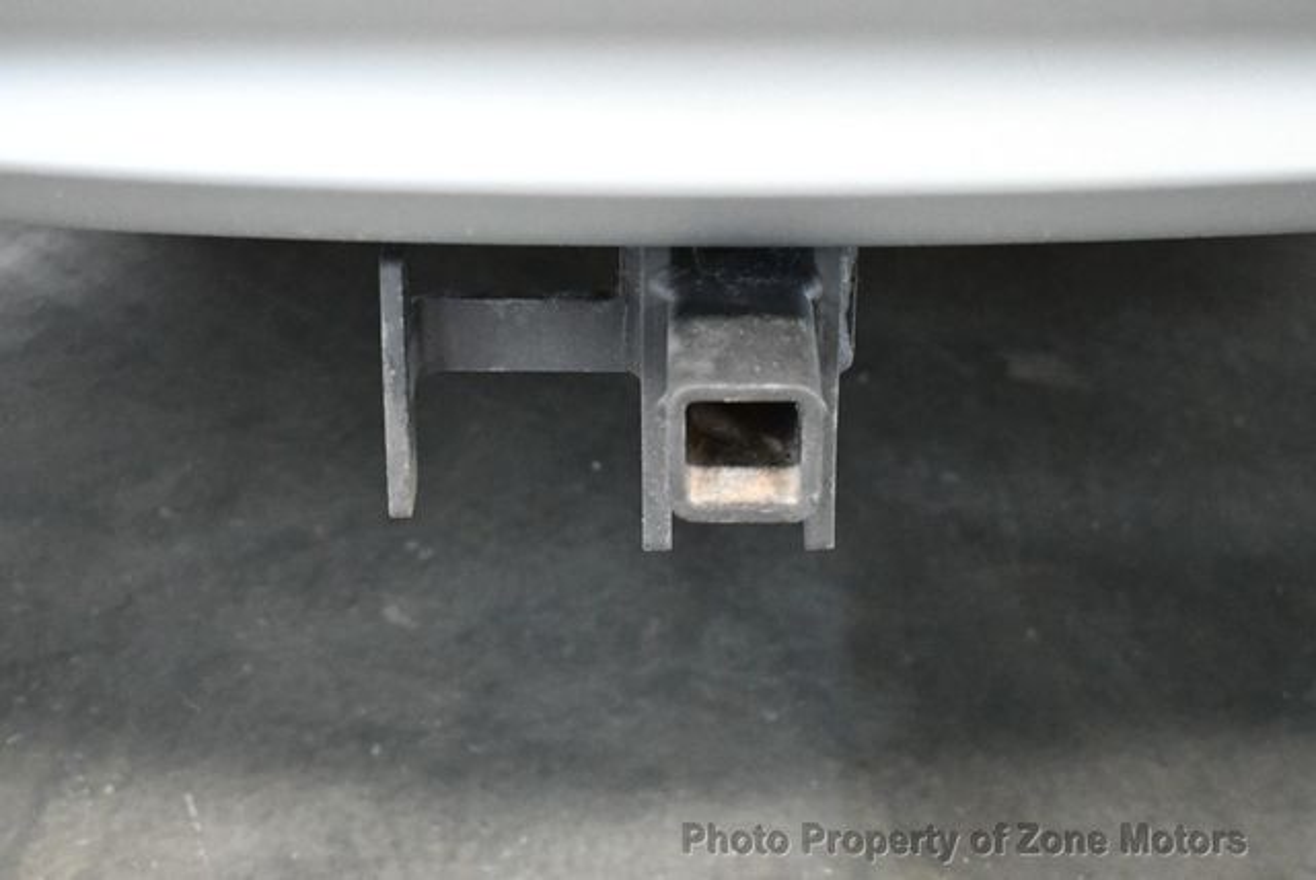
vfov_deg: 20.1
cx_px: 658
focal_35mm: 68
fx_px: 2488
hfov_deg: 29.6
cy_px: 440
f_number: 4.5
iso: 7200
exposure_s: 1/60
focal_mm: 34
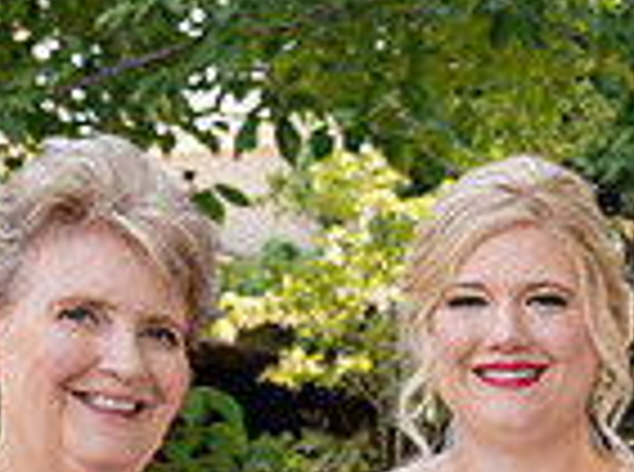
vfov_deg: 11.8
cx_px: 884
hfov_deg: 15.8
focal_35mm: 117
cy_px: 786
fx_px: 2137
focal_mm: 28
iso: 500
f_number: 5
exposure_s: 1/125
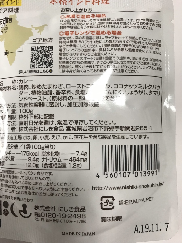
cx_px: 91
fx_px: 196
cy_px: 122
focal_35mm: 28
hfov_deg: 49.7
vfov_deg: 63.4
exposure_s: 1/33
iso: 25
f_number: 1.8
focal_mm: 3.99
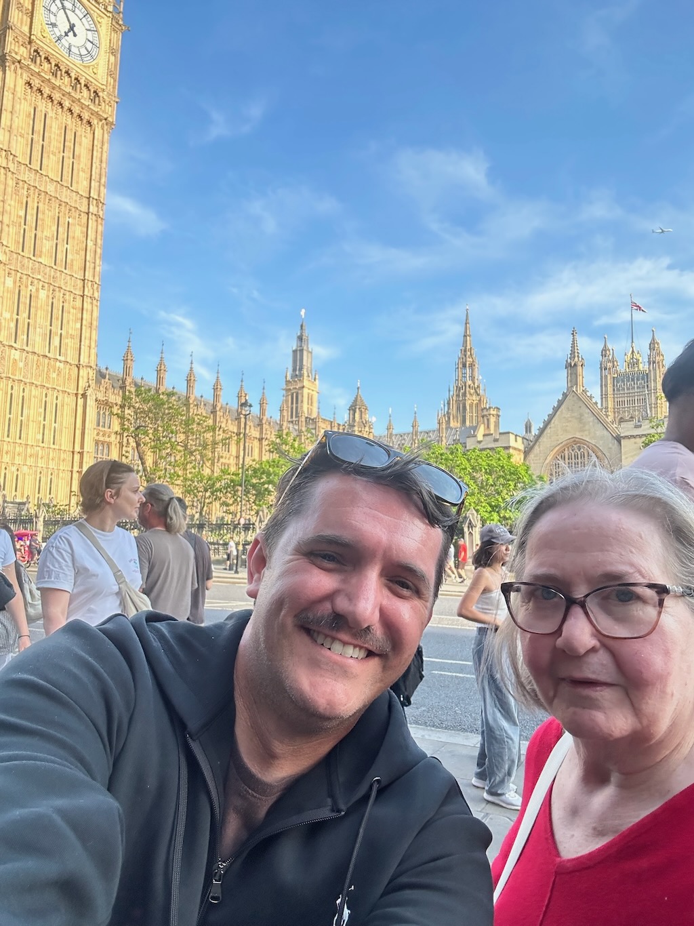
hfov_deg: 58.9
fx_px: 615
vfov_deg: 73.9
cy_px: 463
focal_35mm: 23
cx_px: 347
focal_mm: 2.69
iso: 32
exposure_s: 1/172
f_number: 1.9
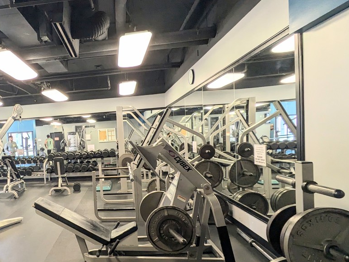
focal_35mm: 26
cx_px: 87
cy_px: 149
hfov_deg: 63.3
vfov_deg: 53.0
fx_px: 262
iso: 63
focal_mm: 1.83
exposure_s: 1/40
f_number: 2.2
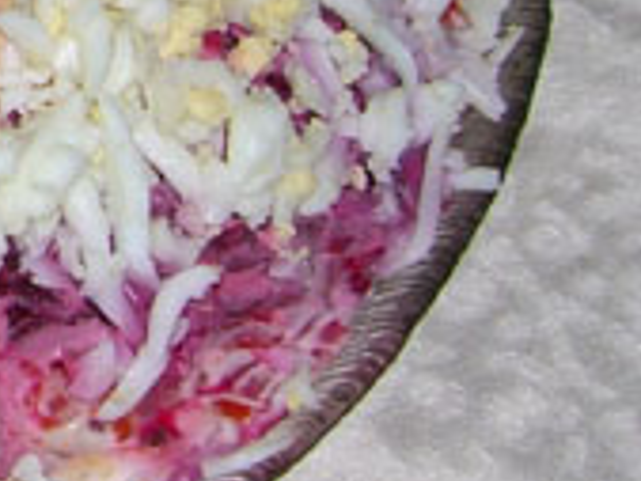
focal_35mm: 151
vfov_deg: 9.7
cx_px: -603
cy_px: -114
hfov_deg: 11.8
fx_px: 2798
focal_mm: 7.9
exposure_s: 1/60
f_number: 2.8
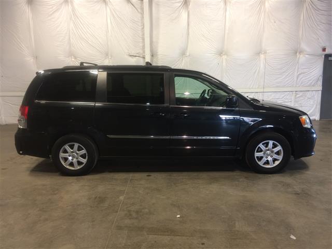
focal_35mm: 29
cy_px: 124
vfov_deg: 48.2
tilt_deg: -10.6
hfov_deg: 61.7
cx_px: 166
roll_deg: +1.7
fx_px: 278
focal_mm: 4.15
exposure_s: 1/30
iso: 64
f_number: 2.2
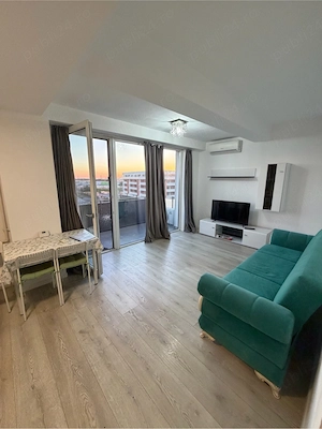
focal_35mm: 14
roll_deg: -0.7
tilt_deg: -11.4
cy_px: 214
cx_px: 161
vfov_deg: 102.1
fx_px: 174
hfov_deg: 85.7
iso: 320
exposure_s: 1/105
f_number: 2.2
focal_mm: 2.22
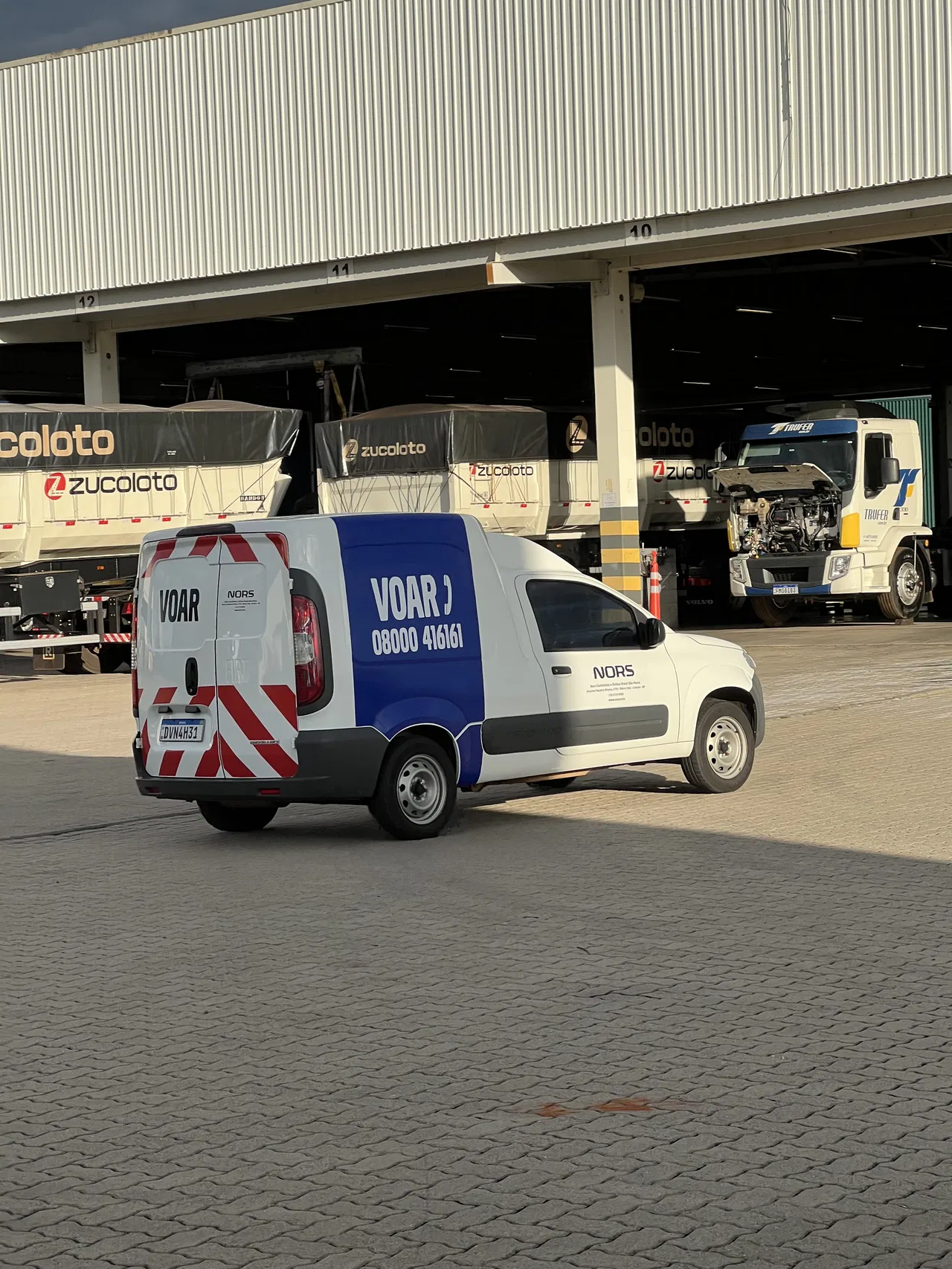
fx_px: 2824
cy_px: 634
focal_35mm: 77
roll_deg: +2.1
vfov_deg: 25.3
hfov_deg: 19.1
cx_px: 476
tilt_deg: -1.0
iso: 32
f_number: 2.8
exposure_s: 1/699
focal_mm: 9
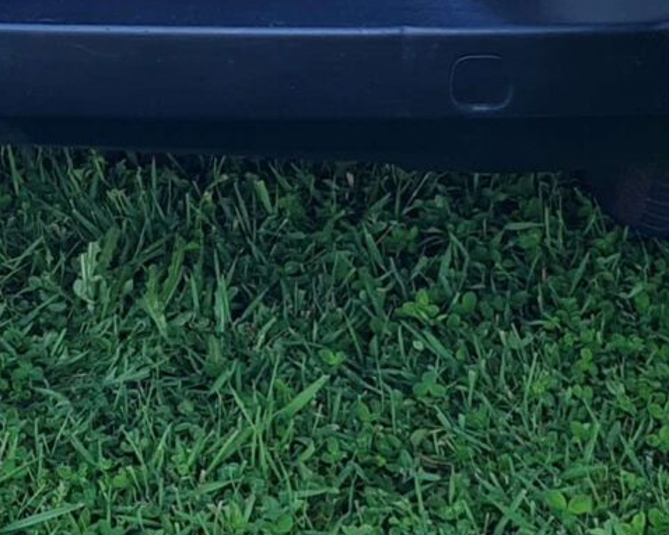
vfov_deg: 10.0
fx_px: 2692
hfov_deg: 13.7
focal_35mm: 136
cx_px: -192
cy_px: -721
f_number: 1.8
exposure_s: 1/306
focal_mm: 5.4
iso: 50
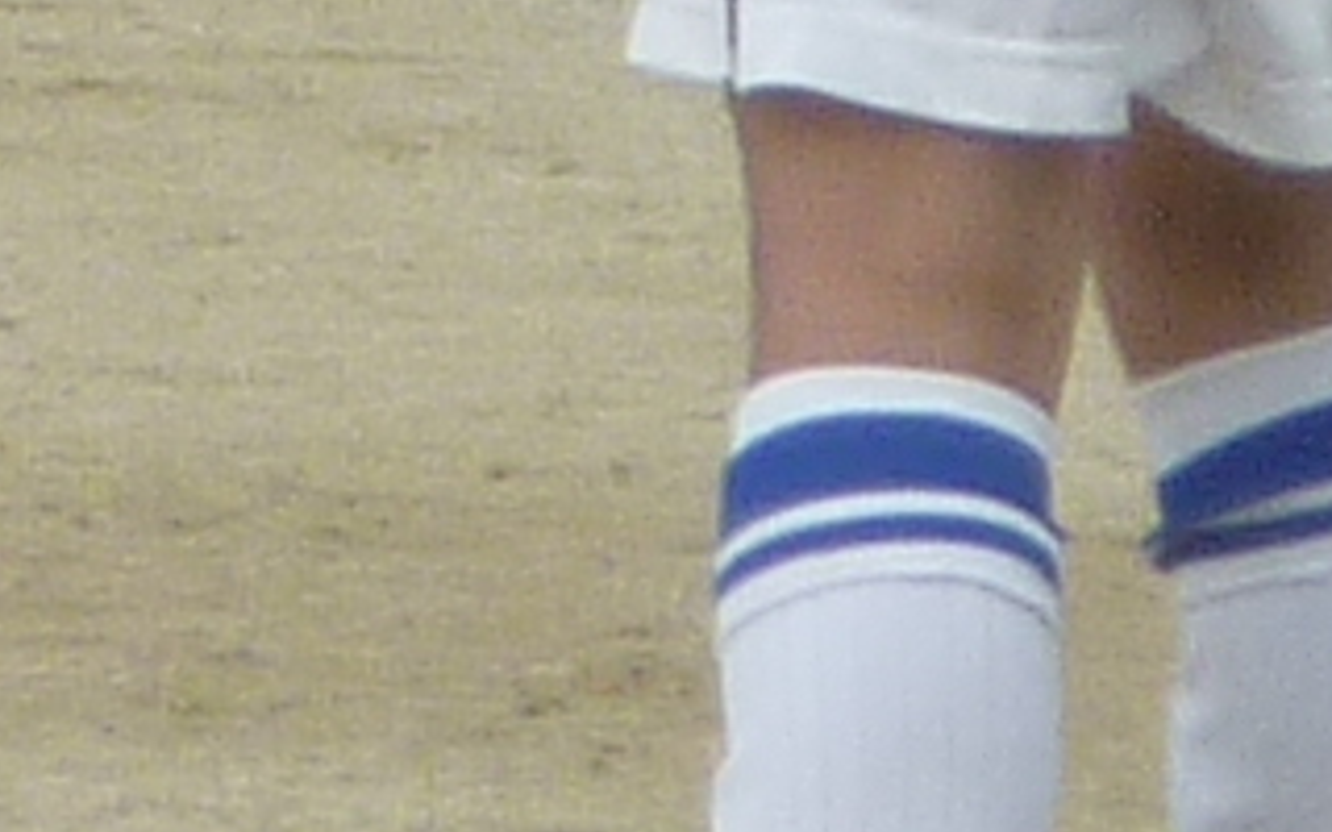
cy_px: -2542
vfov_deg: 0.9
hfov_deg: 1.4
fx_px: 54742
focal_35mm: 1508
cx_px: -962
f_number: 5.8
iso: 80
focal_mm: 20.3
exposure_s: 1/250
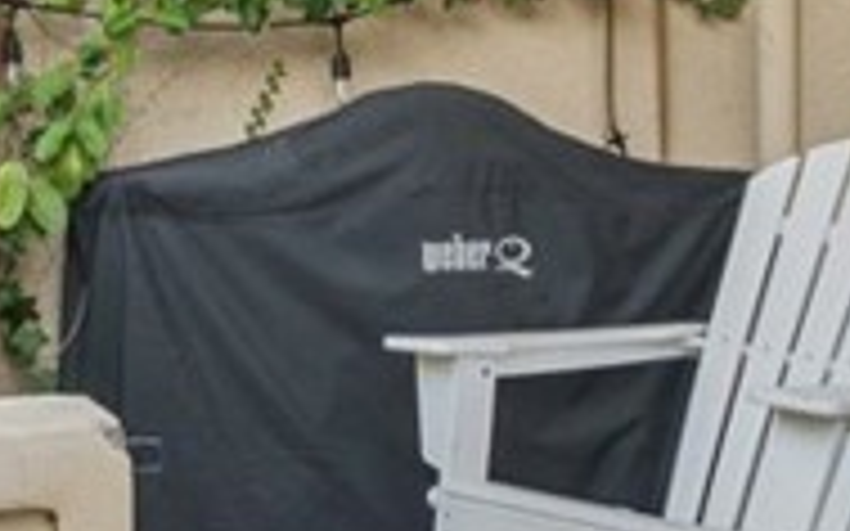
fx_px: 1922
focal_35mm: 83
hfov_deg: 24.9
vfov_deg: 15.5
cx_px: 342
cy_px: 43
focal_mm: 15
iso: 400
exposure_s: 1/160
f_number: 8
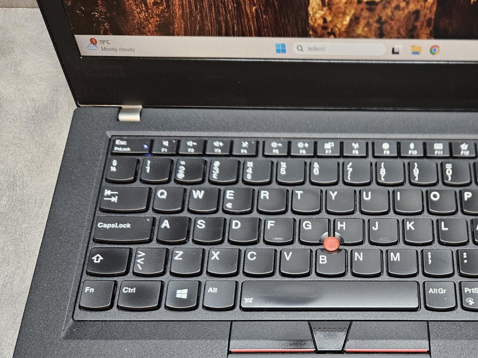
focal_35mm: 39
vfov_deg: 35.8
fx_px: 538
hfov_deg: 46.1
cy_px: 276
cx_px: 360
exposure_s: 1/101
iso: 250
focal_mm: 5.4
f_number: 1.8
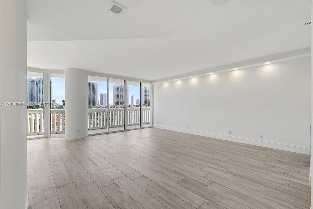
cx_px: 156
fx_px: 143
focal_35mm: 16
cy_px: 104
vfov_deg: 72.1
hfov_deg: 95.0
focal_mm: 16.5
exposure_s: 1/30
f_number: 13
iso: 640
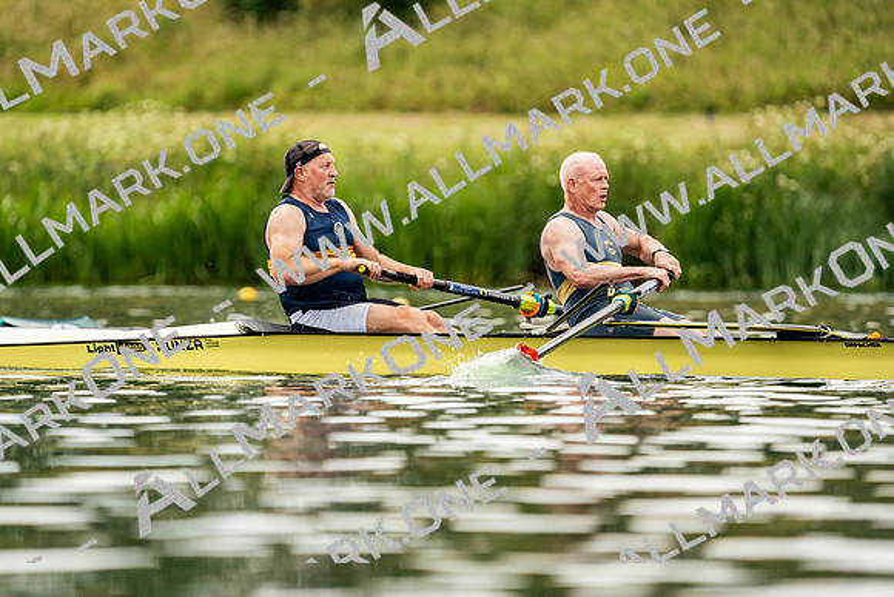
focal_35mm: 571
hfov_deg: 3.6
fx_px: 14182
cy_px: 298
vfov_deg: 2.4
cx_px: 447
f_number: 6.3
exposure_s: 1/2000
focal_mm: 571
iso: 500
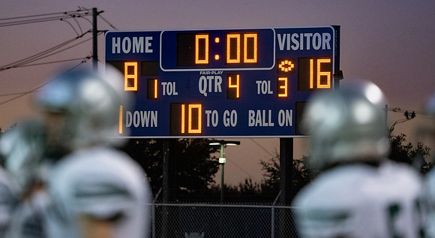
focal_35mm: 395
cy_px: 86
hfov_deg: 5.5
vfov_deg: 3.0
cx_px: 198
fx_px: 4521
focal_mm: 339
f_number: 5.6
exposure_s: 1/400
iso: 8000
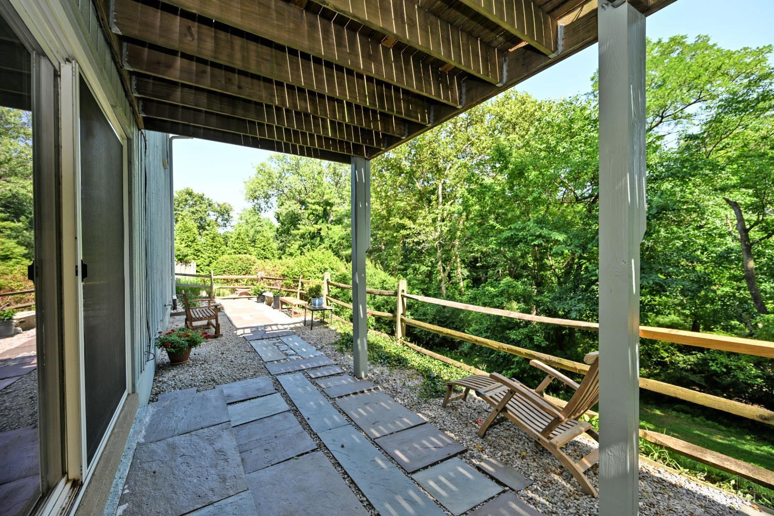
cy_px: 258
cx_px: 387
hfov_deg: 104.3
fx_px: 301
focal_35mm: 14
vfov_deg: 81.2
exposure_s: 1/125
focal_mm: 14
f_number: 5.6
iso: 125
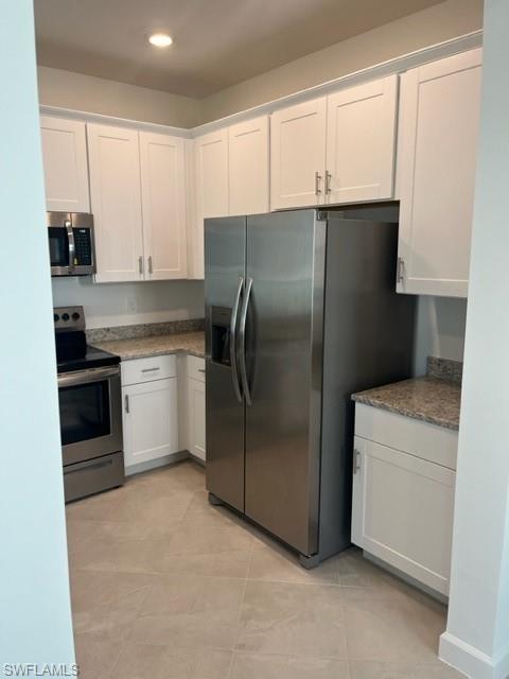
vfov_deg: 67.3
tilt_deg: -6.8
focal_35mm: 26
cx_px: 254
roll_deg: +1.2
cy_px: 340
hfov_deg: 53.1
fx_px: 510
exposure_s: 1/120
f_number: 1.6
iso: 80
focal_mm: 5.1
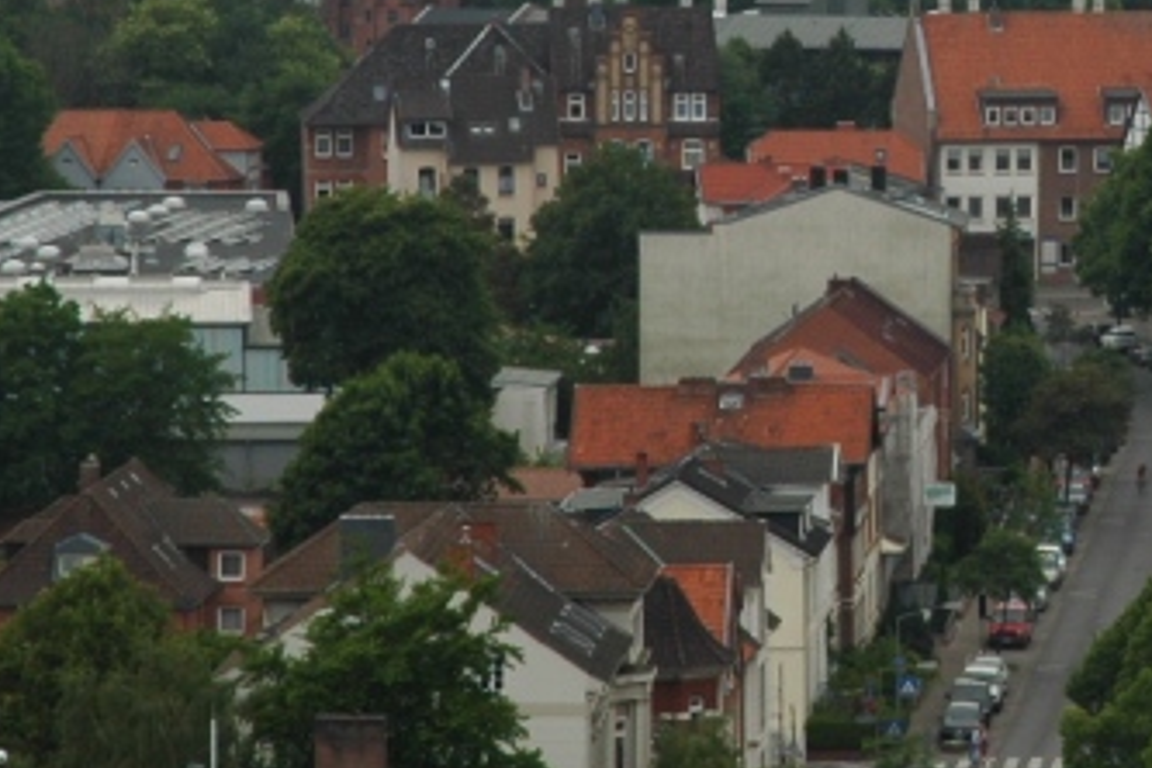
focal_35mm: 300
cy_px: 43
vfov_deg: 4.6
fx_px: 9584
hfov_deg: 6.8
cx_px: 1200
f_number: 9
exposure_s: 1/320
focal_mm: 65
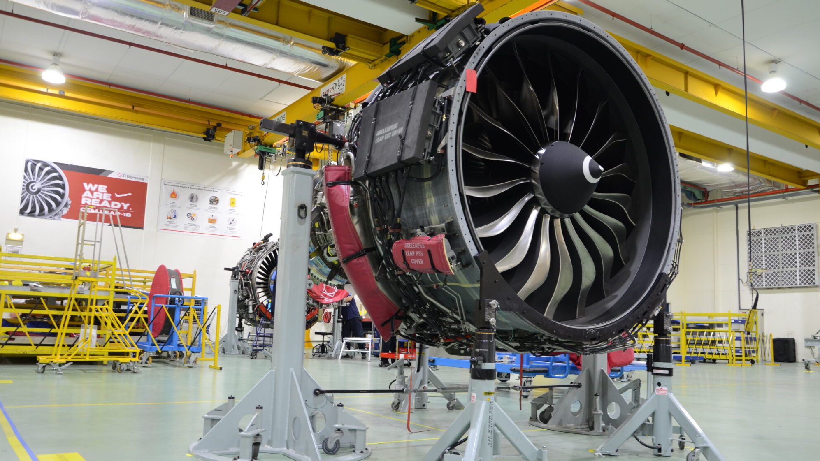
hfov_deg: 66.1
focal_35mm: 29
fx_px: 631
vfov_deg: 40.2
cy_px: 246
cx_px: 409
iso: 500
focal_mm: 18
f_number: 4
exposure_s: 1/30
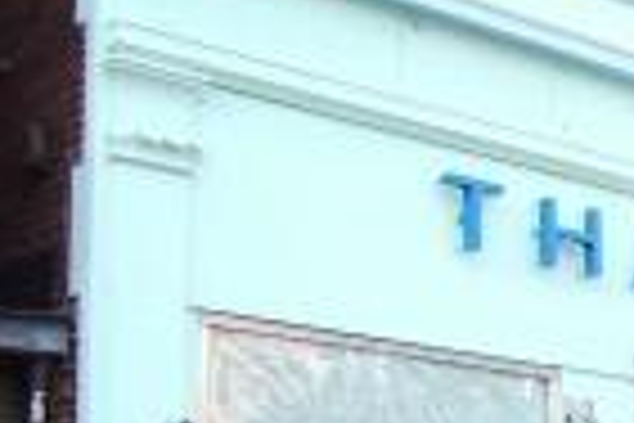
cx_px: 850
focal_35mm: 112
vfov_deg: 12.0
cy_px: 477
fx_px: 1972
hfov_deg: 17.1
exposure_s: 1/125
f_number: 2.7
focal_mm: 5.6
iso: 80
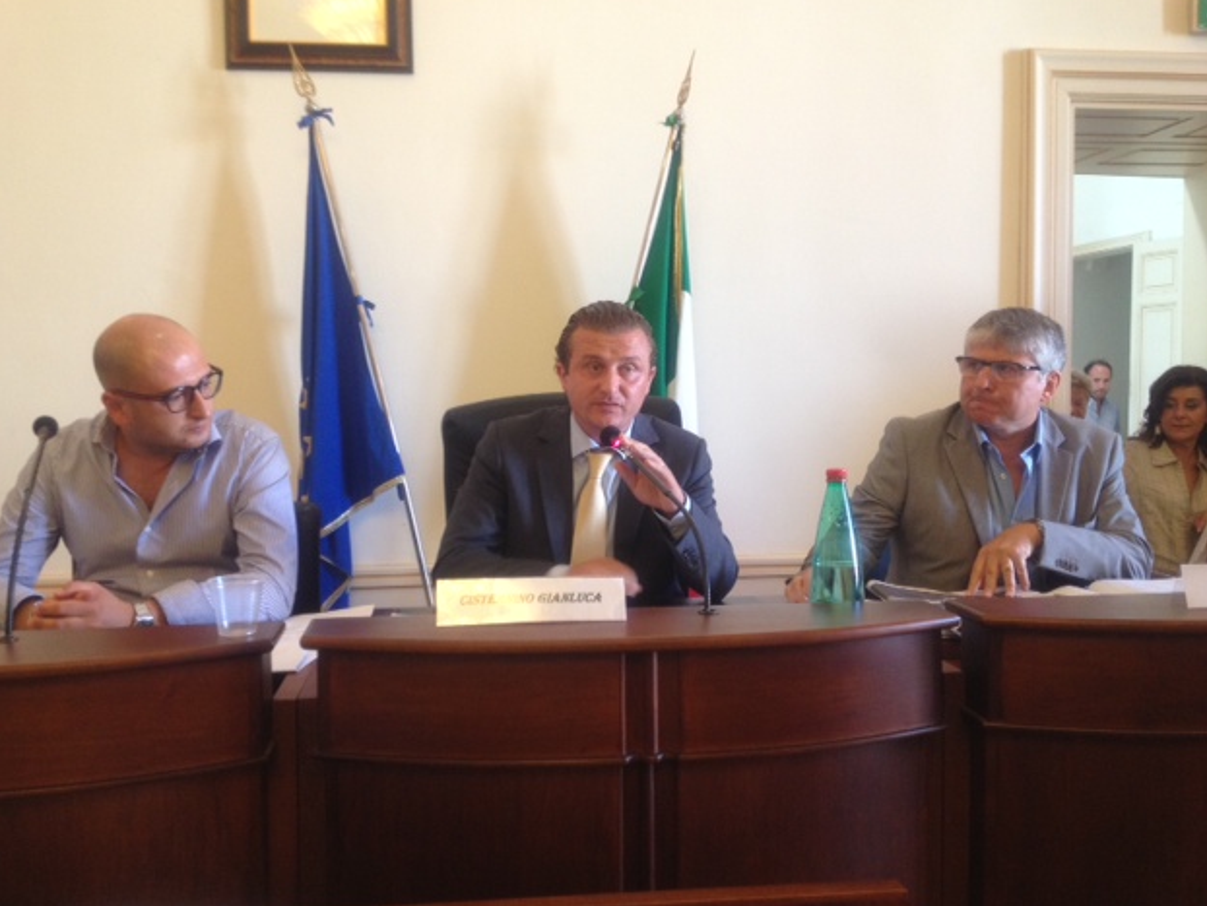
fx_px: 1256
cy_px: 448
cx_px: 588
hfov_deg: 51.3
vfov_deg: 39.7
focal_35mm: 36
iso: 125
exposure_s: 1/20
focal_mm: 4.28
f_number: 2.4
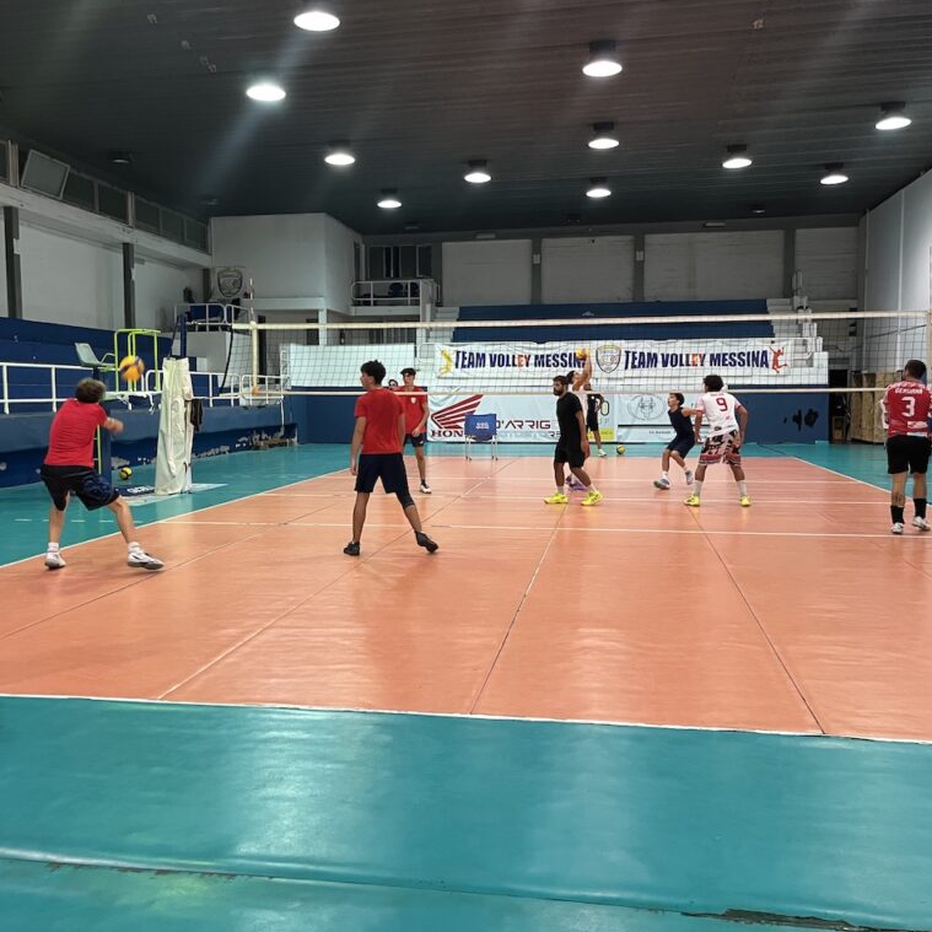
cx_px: 452
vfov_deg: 52.5
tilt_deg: -2.8
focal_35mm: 31
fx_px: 944
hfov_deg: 52.5
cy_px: 464
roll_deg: -1.2
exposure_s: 1/50
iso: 250
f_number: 1.6
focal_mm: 5.1
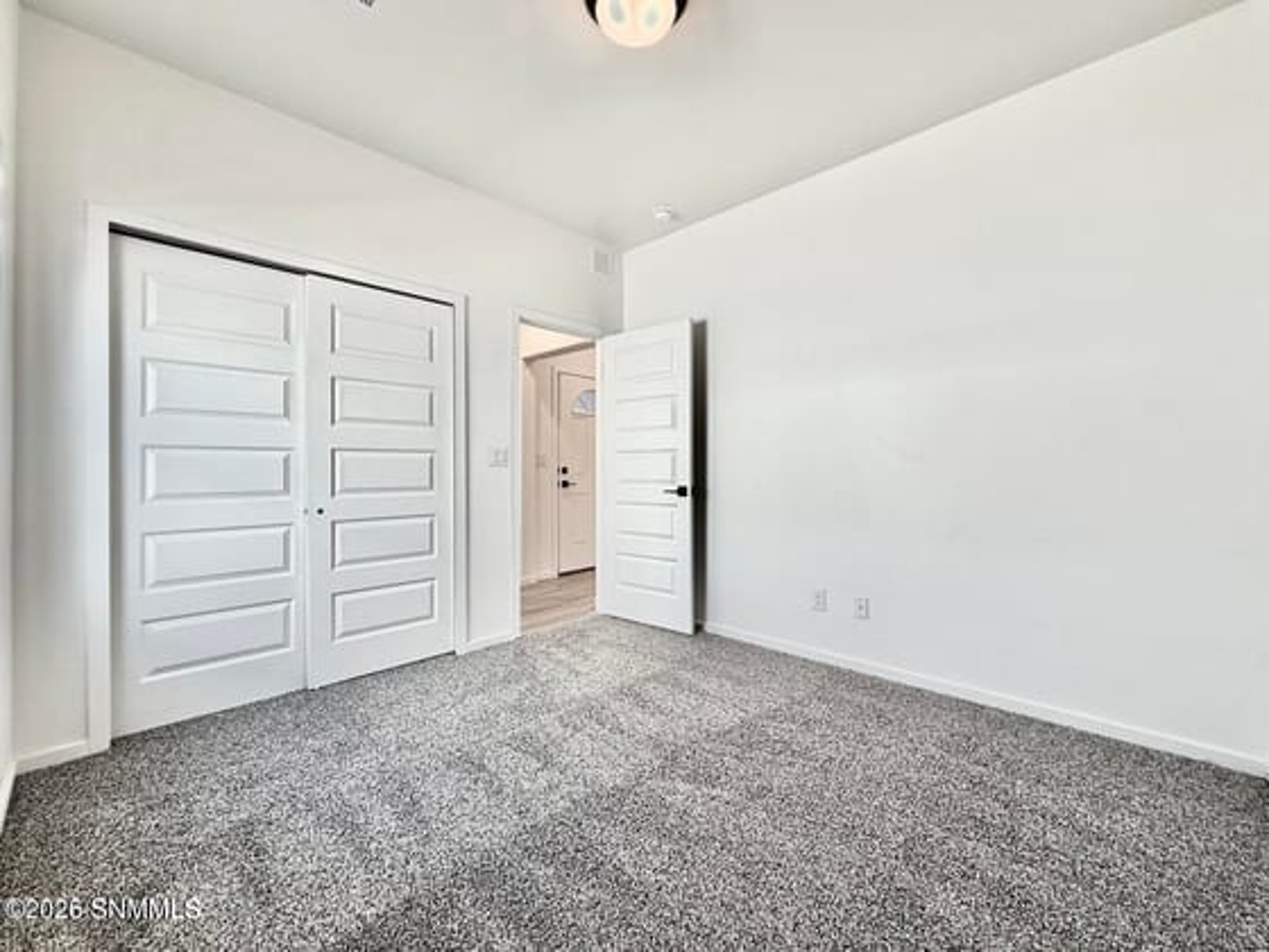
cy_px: 476
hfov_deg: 102.1
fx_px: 513
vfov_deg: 85.7
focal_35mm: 14
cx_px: 634
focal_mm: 2.22
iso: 64
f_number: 2.2
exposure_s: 1/120
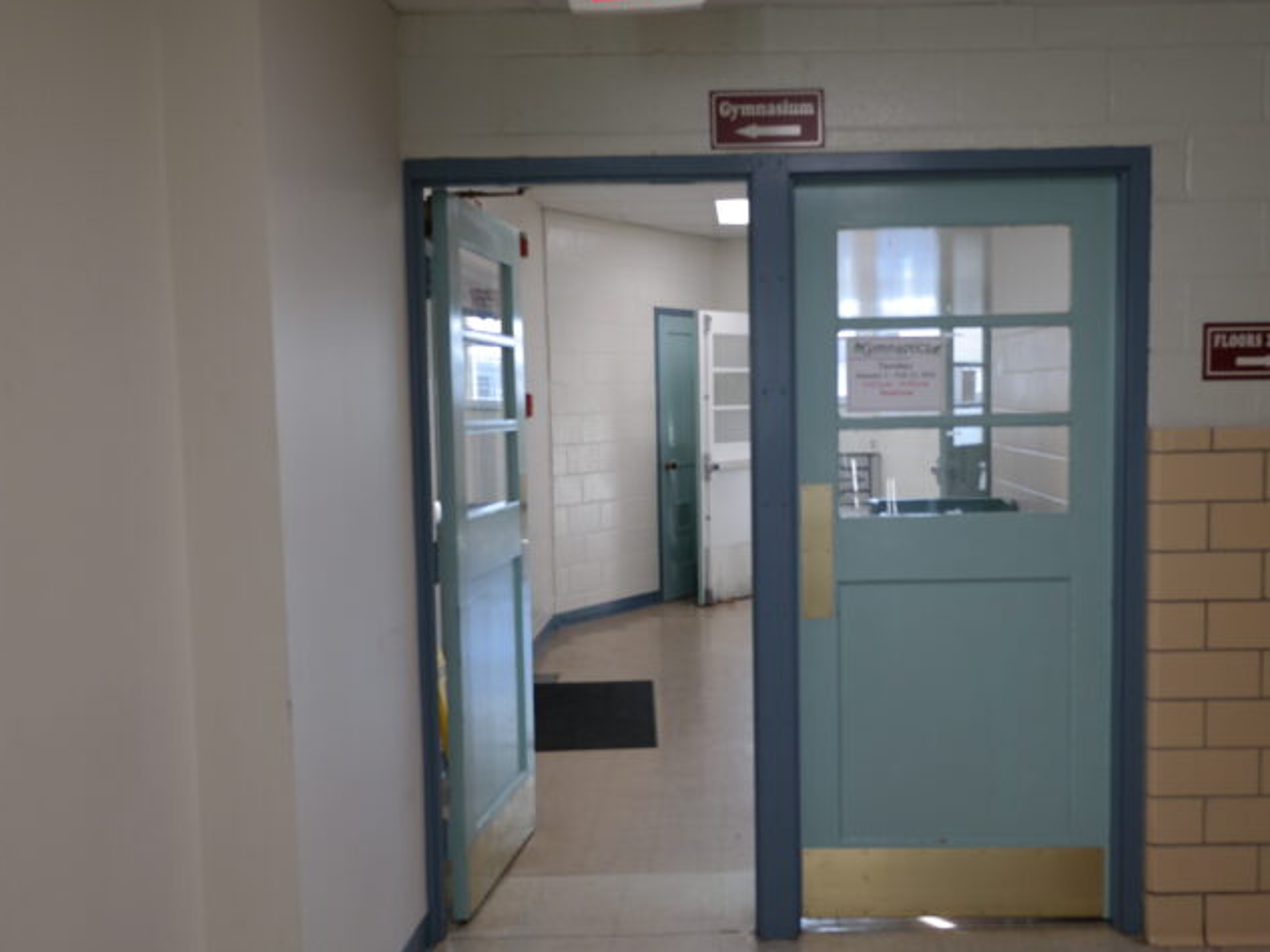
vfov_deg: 40.7
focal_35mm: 35
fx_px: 1284
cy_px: 507
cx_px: 744
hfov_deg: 52.4
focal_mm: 20
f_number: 3.5
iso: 200
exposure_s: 1/60
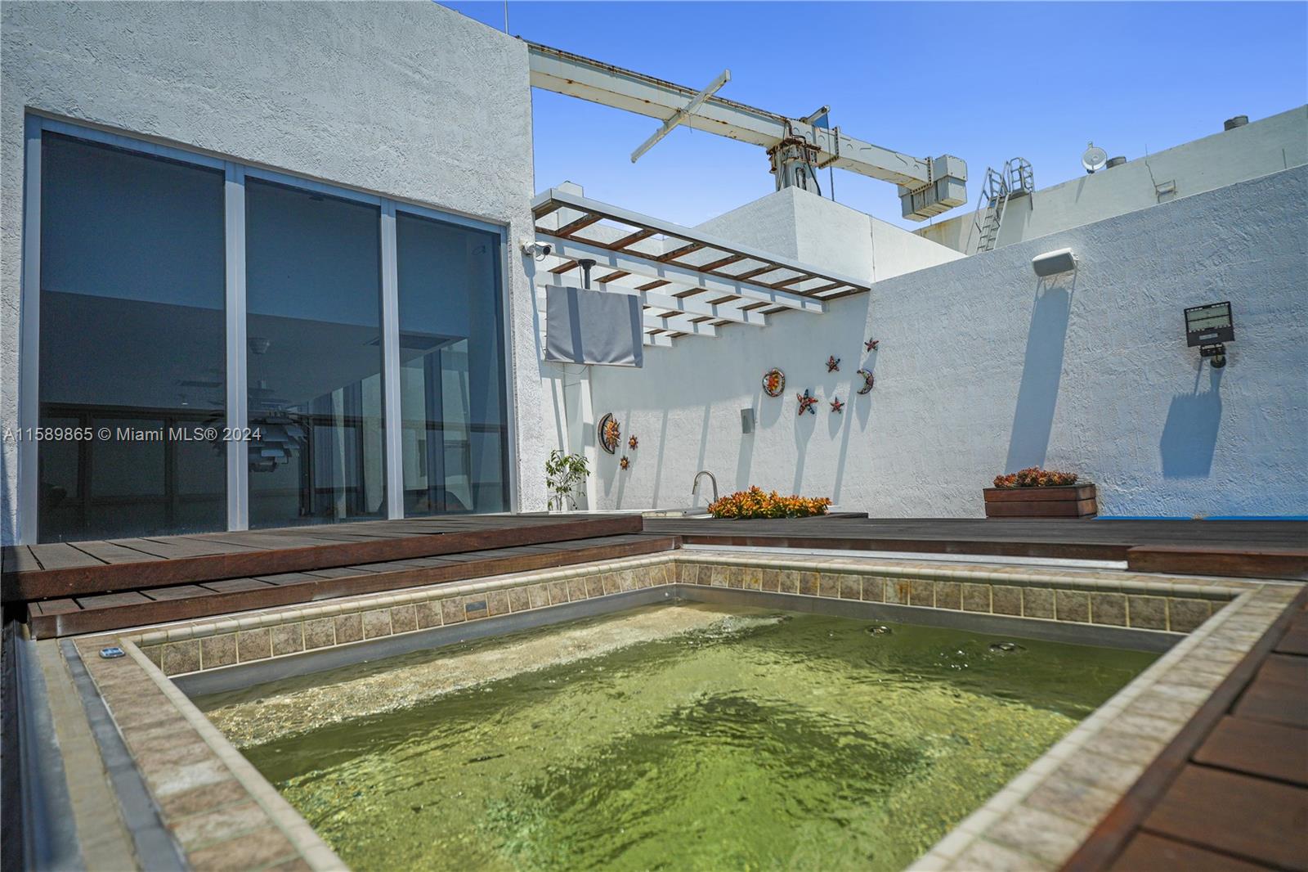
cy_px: 436
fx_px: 726
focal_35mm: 20
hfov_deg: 84.0
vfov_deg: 61.9
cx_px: 654
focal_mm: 20
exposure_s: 1/4000
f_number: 4.5
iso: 160
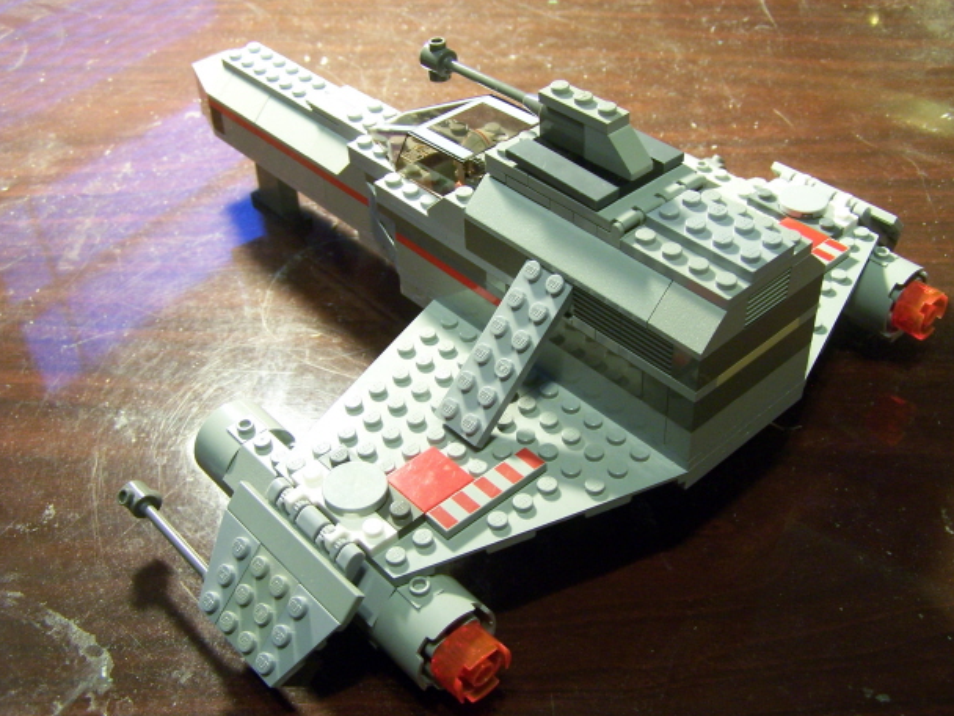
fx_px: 1102
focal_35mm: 40
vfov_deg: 36.0
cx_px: 493
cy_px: 356
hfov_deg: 46.8
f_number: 2.8
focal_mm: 6.3
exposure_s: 1/10
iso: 140
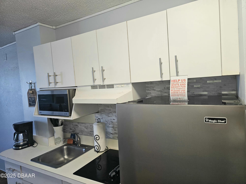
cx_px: 123
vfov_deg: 58.9
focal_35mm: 23
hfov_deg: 73.9
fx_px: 163
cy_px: 92
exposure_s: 1/120
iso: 200
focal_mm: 6.3
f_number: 1.7
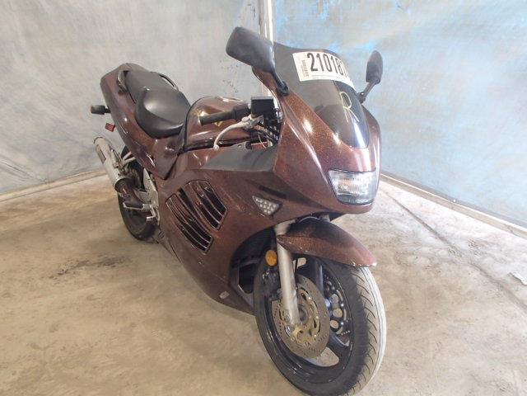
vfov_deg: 49.7
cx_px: 264
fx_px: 426
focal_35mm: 28
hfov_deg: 63.4
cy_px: 198
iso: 500
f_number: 3.9
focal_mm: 5
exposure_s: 1/30
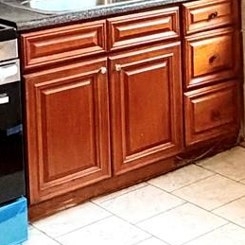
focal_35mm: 98
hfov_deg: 16.9
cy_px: -93
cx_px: 304
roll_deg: +1.7
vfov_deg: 16.5
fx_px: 785
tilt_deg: -3.1
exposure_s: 1/60
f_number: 2.2
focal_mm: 2.22
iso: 400
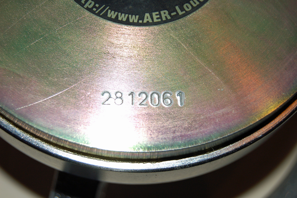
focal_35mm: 82
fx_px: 680
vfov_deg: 16.5
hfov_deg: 24.6
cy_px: 99
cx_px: 148
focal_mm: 55
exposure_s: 1/60
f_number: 5.6
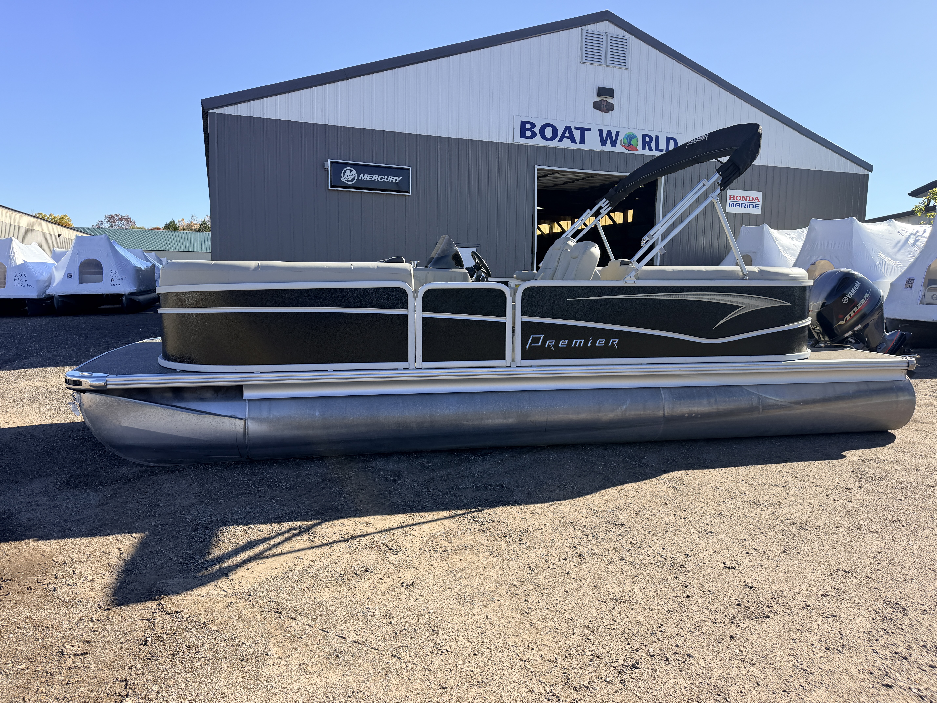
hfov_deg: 71.6
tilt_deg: -8.1
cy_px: 352
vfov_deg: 56.8
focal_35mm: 24
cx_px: 468
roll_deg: -2.4
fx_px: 650
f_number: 1.78
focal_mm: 6.76
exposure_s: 1/3021
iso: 100
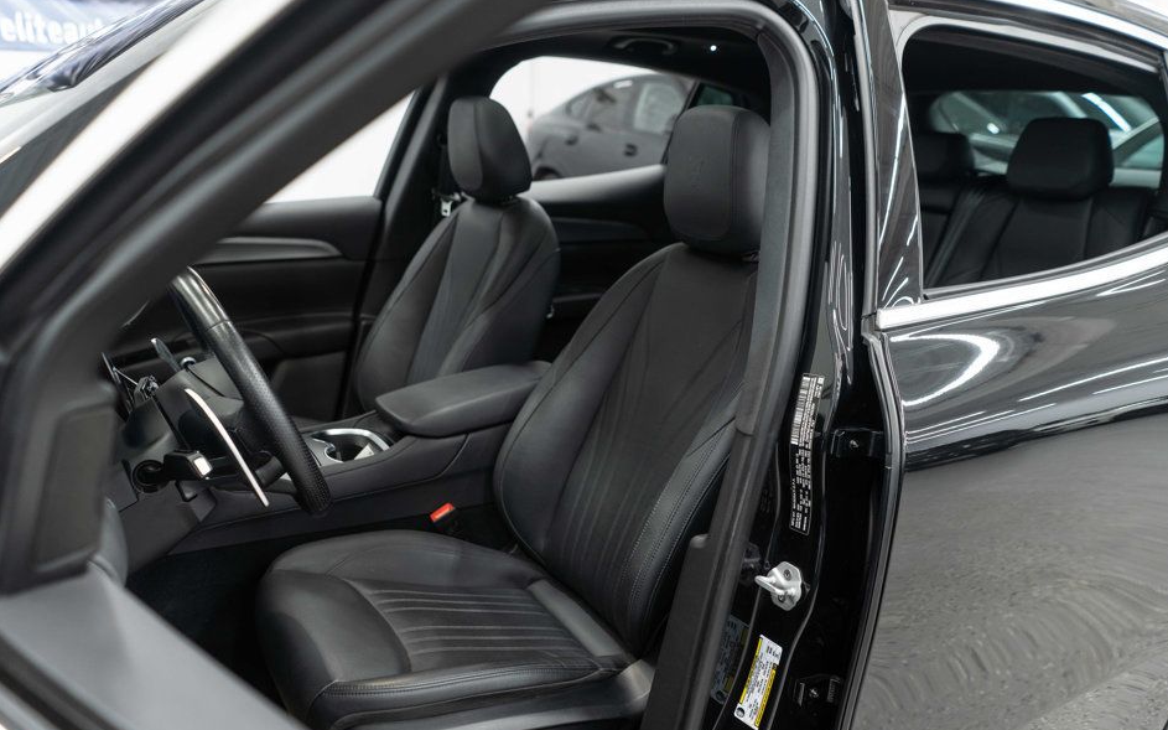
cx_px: 612
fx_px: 987
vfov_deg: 40.6
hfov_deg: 61.2
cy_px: 379
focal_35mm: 31
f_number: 3.2
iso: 640
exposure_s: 1/40
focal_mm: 28
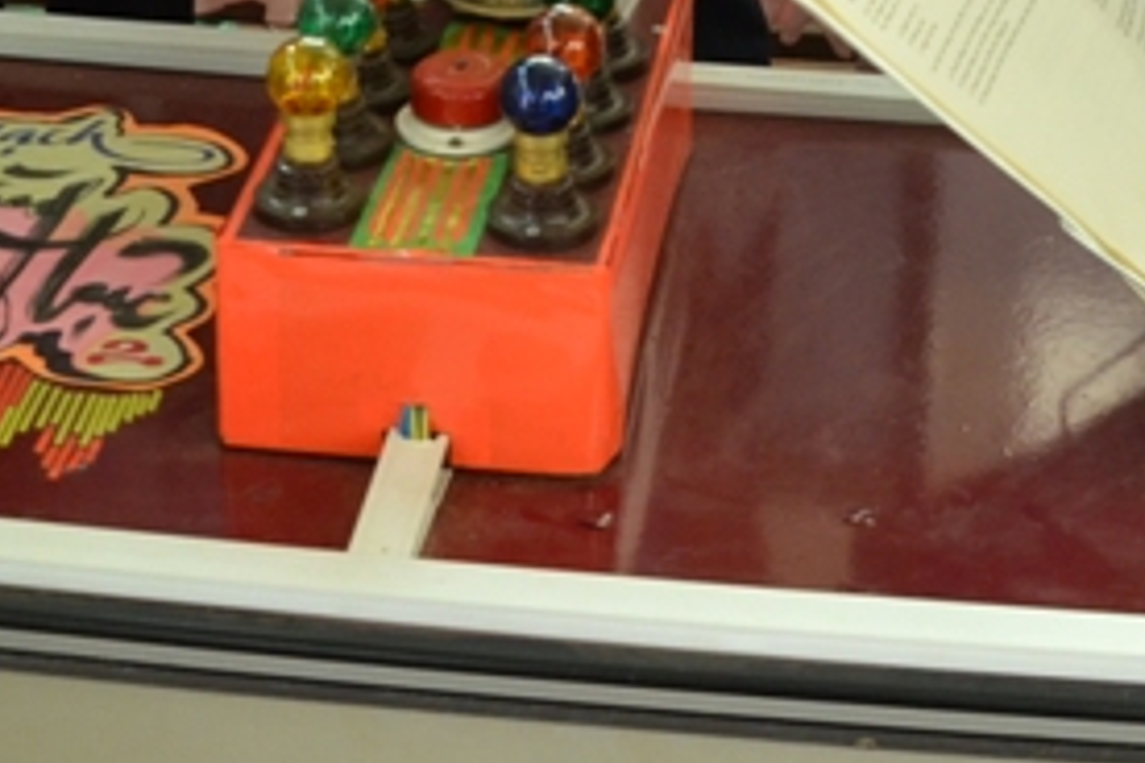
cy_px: -618
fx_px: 3180
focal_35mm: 100
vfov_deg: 12.5
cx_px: 741
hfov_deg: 20.4
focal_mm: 18
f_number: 5
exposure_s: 1/100
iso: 800
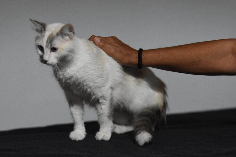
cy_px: 78
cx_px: 118
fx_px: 836
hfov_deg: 16.1
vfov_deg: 10.8
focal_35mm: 128
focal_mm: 85
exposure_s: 1/250
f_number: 2
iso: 3200
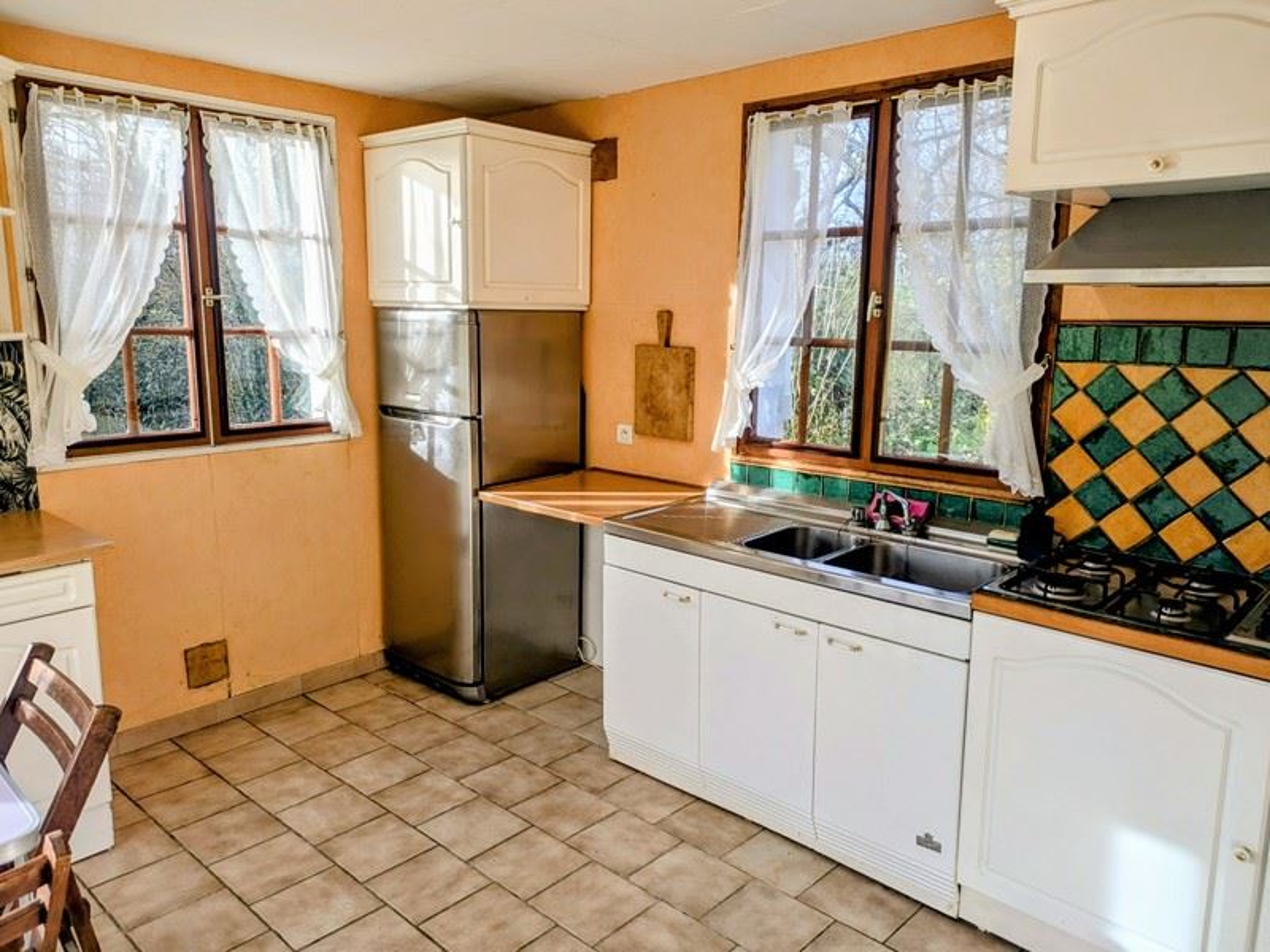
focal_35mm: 25
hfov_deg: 69.4
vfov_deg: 54.9
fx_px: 917
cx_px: 635
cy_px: 476
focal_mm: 5.43
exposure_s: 1/487
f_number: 1.89
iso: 45
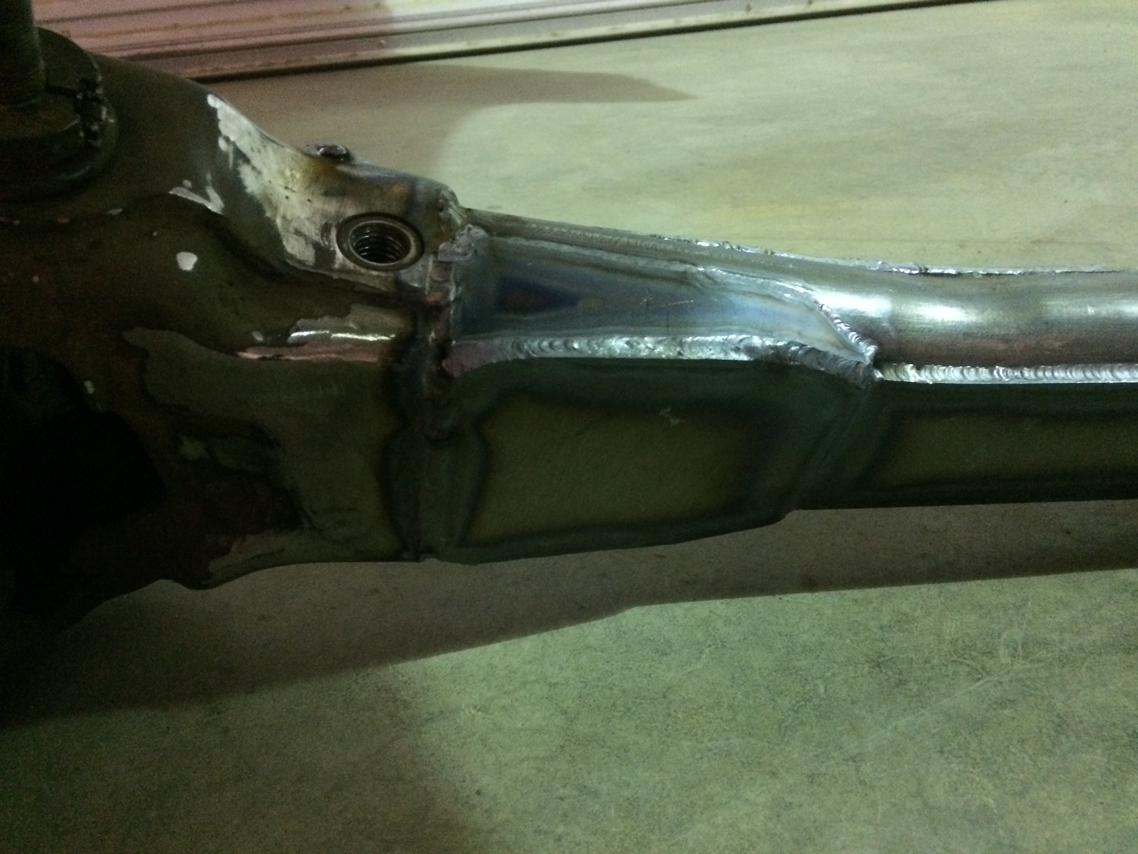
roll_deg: +7.0
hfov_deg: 61.7
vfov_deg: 48.2
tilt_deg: -28.0
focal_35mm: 29
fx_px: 953
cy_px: 427
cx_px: 569
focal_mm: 4.15
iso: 400
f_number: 2.2
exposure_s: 1/15
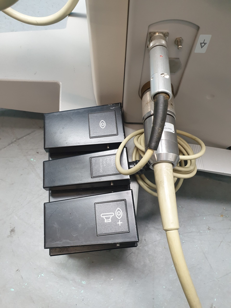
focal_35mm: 26
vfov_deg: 67.3
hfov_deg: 53.1
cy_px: 154
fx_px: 231
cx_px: 116
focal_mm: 4.3
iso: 400
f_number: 2.4
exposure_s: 1/50
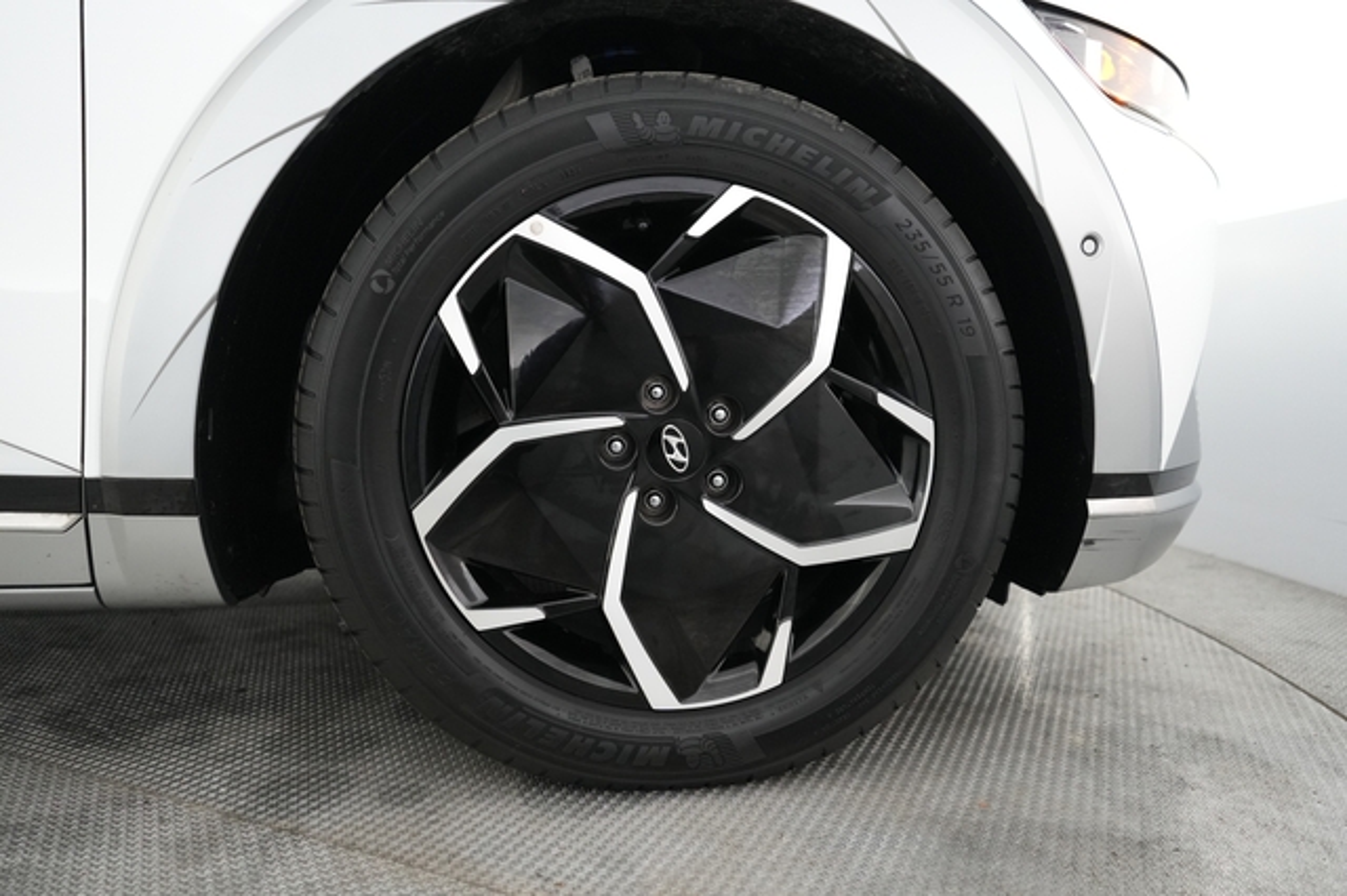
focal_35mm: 25
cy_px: 448
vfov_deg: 51.2
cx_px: 674
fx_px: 935
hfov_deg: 71.5
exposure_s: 1/160
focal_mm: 25
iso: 5000
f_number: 2.8
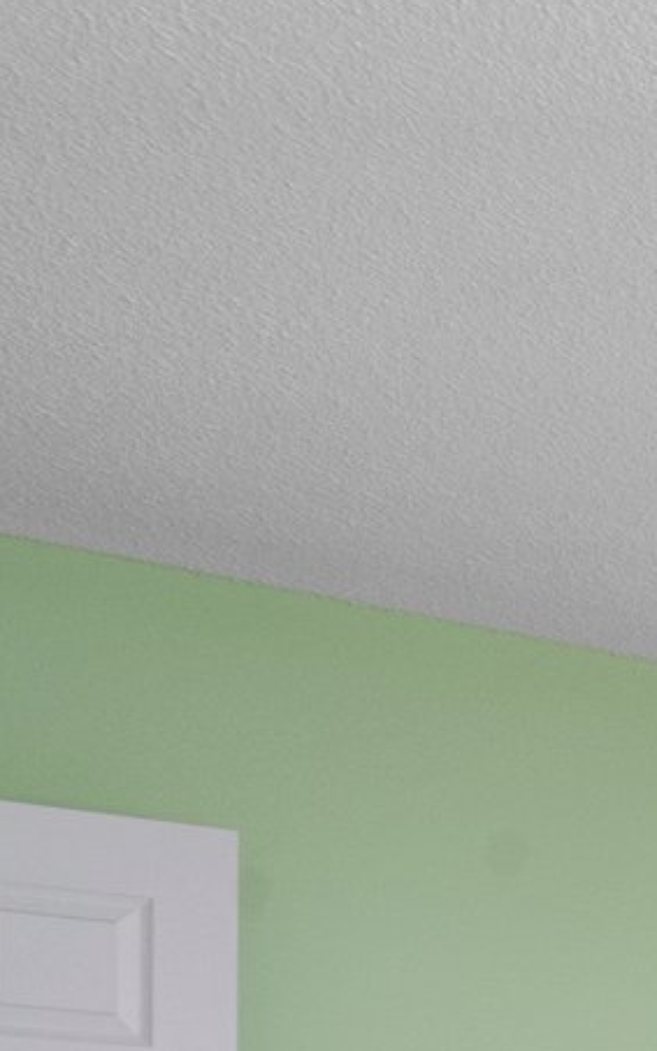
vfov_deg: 21.5
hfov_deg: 11.5
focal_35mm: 83
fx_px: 2379
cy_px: 1516
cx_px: 1797
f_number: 8
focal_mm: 18
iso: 400
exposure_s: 1/1.25
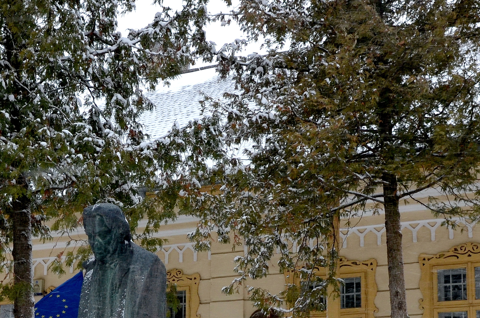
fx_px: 1184
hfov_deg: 22.8
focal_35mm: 89
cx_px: 139
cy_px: 297
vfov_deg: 15.1
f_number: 6.3
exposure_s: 1/160
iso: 400
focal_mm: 24
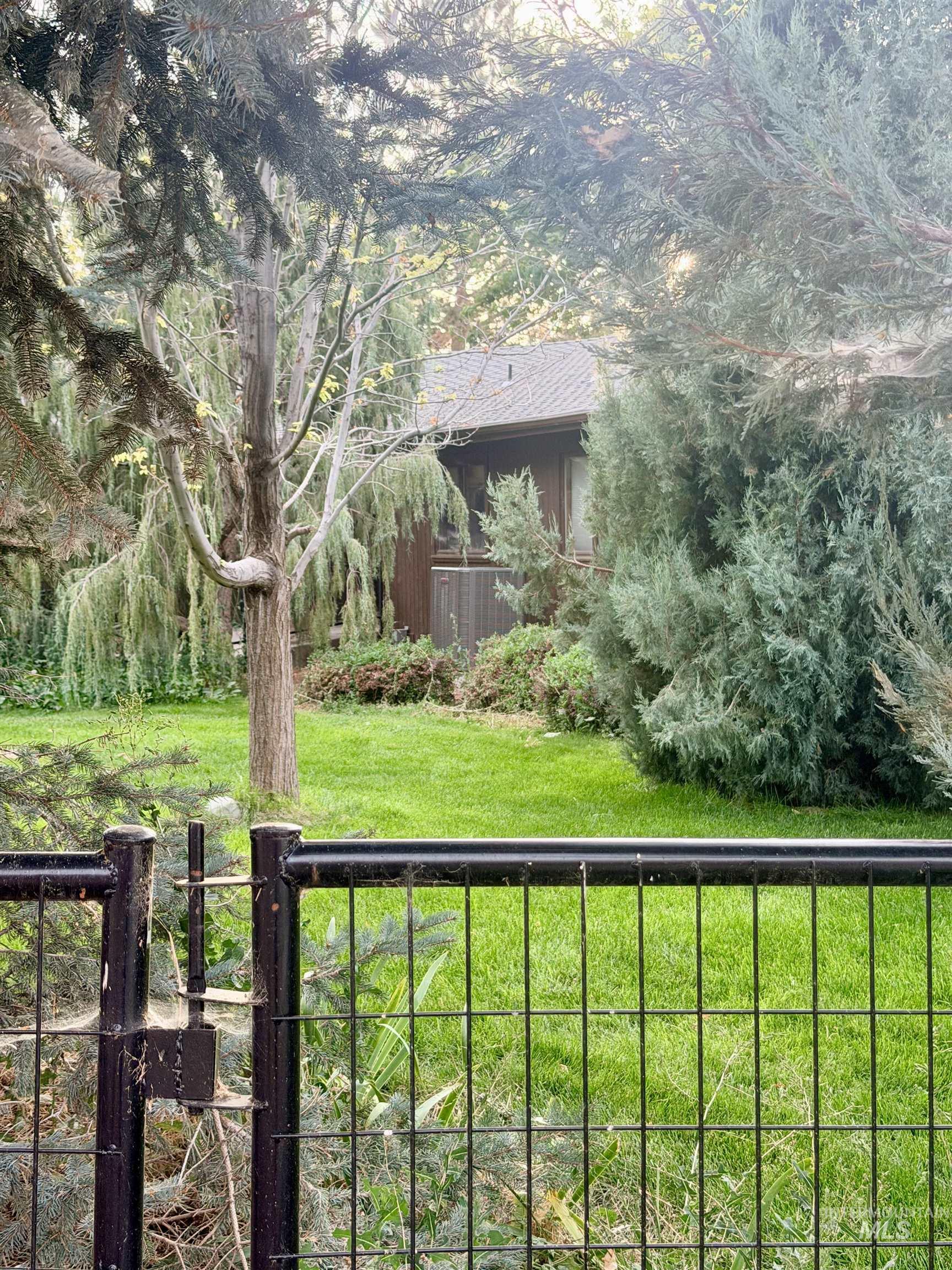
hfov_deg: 30.3
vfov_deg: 39.7
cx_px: 476
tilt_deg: -3.7
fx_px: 1760
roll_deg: +0.1
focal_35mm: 48
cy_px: 635
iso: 125
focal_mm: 6.76
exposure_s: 1/203
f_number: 1.78
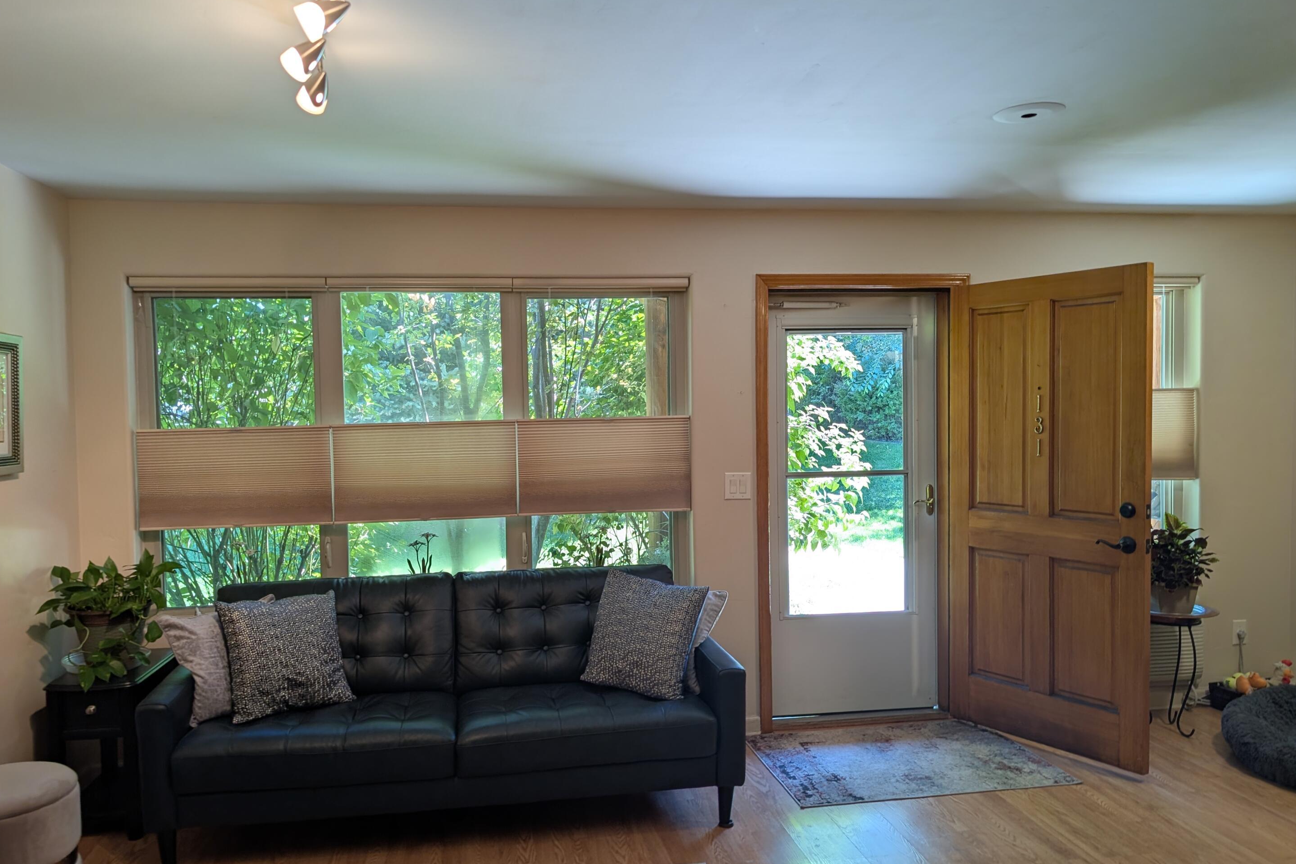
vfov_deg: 49.6
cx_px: 624
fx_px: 936
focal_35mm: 26
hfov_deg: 69.4
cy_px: 445
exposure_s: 1/40
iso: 27
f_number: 1.68
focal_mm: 6.9
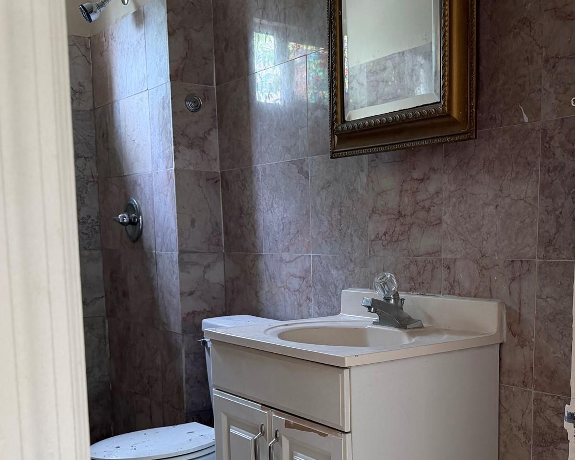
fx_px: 732
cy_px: 346
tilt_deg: -9.0
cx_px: 376
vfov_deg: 34.2
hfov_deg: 42.4
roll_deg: +1.0
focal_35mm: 43
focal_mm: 6.76
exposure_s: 1/69
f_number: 1.78
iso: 200
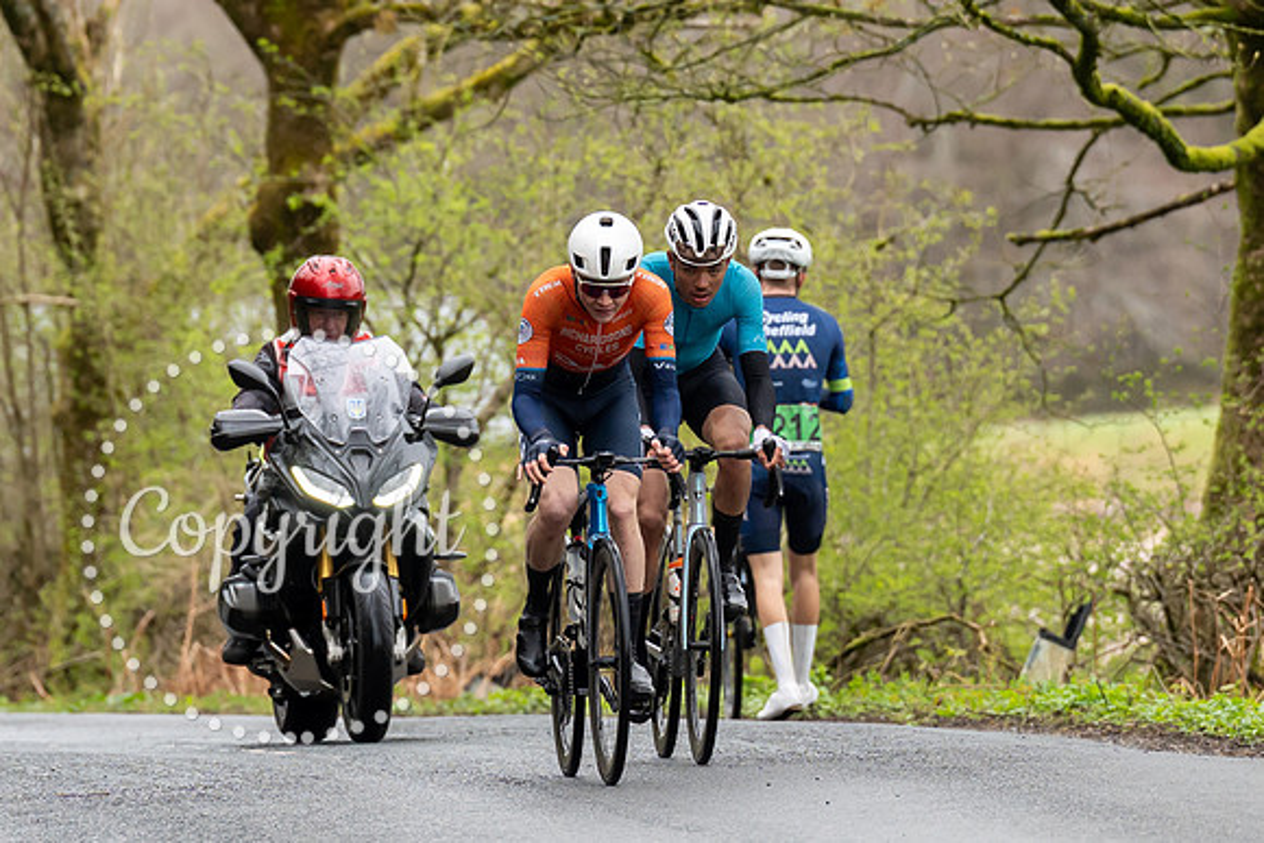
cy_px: 154
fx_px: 16502
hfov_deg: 4.4
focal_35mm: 470
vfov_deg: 2.9
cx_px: 706
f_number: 3.5
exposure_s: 1/1000
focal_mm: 200
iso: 1000
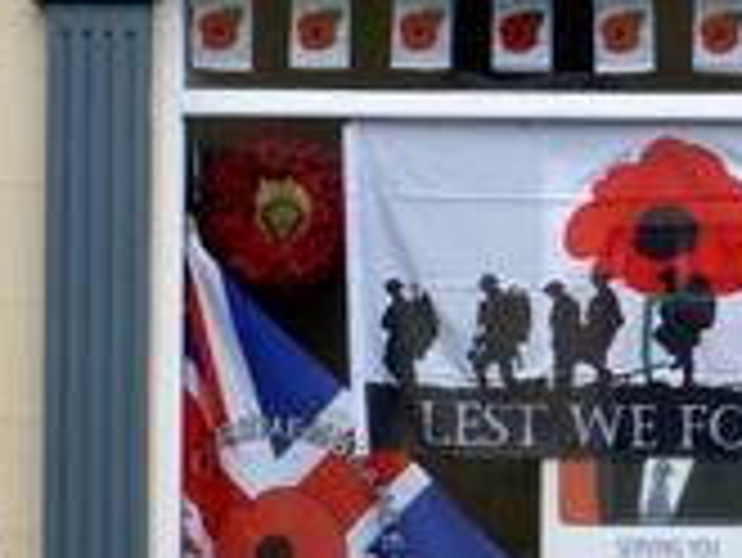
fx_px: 5491
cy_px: 356
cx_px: 1196
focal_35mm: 256
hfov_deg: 7.6
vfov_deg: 5.8
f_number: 4.9
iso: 100
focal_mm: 11.7
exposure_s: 1/25
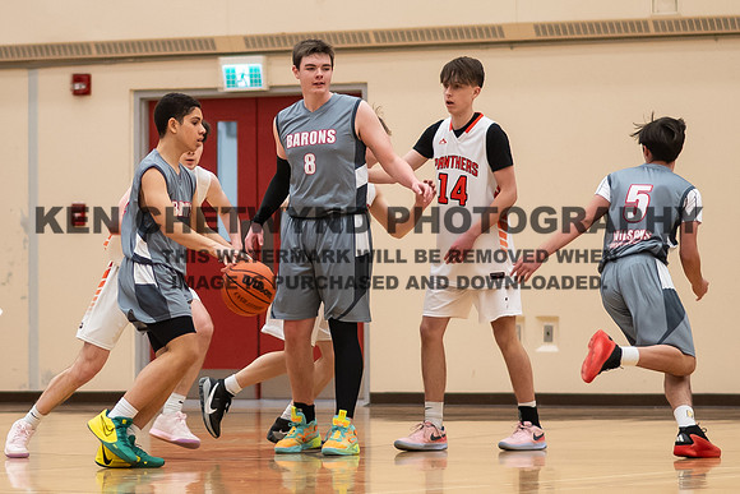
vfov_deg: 5.8
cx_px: 170
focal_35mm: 238
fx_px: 4889
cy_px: 222
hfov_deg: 8.6
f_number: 1.8
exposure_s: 1/1000
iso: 2500
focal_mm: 85
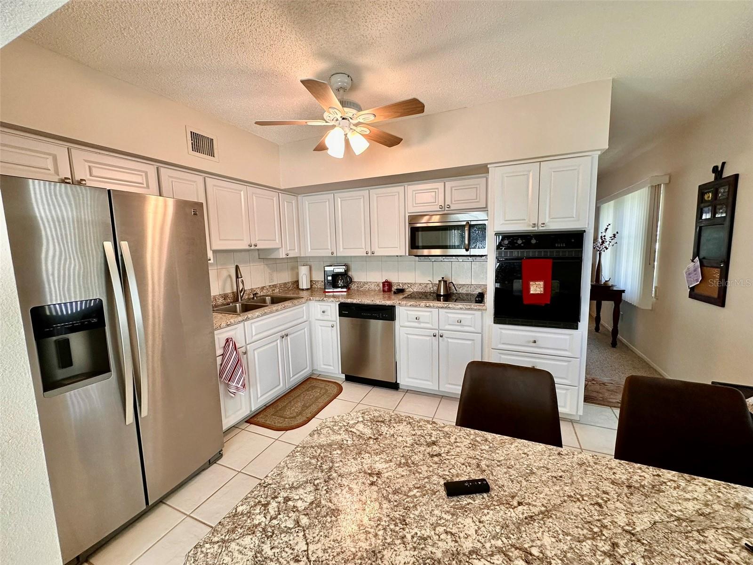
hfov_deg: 102.1
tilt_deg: -7.1
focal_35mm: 14
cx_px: 376
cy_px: 282
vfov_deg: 85.7
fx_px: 305
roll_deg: +0.7
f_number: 2.2
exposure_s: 1/120
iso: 160
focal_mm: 2.22
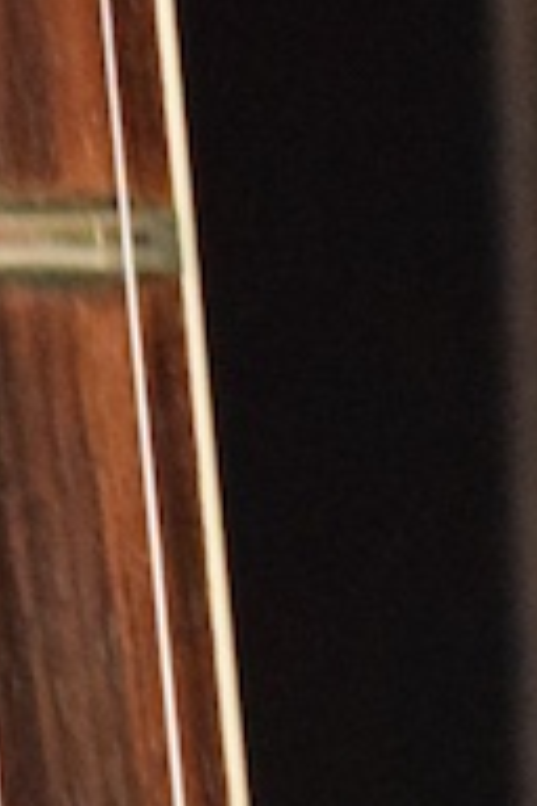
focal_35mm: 538
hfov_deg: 2.5
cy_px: 80
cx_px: -382
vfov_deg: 3.8
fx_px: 12037
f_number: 5.3
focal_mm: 46
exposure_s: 1/60
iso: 5600
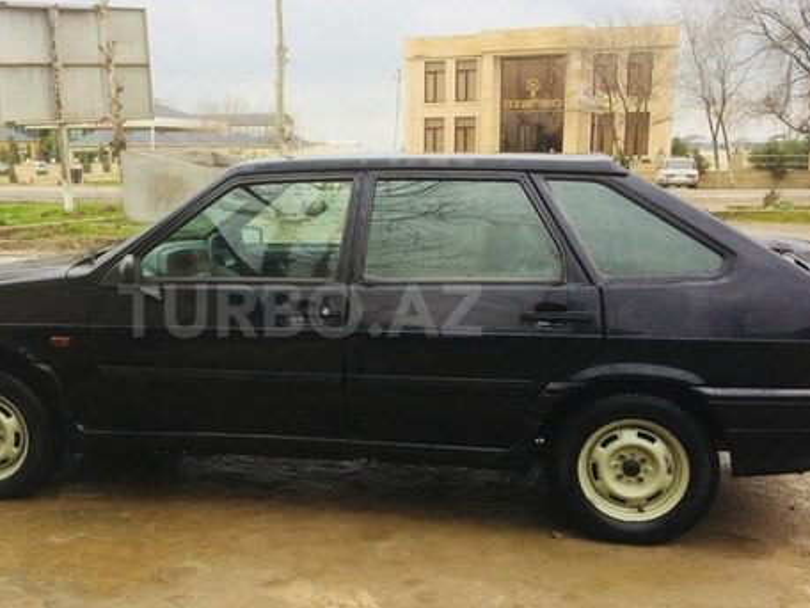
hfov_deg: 44.4
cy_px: 310
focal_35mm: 42
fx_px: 983
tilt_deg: -9.2
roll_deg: -1.2
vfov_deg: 34.3
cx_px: 300
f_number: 2.2
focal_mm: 4.15
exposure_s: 1/477
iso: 32
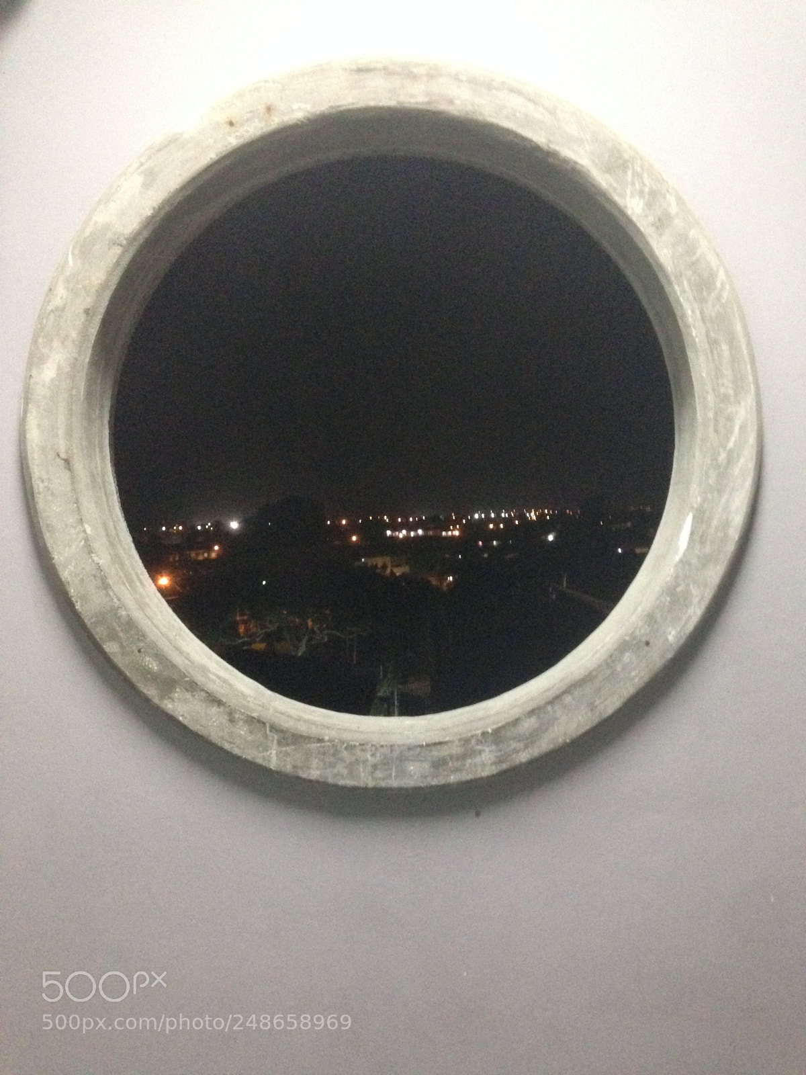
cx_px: 403
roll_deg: +0.7
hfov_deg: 42.9
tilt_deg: -4.6
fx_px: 1024
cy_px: 538
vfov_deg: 55.4
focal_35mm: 33
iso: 800
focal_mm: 4.12
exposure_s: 1/15
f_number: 2.4
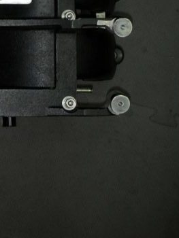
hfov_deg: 17.9
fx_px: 551
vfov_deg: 23.0
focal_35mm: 80
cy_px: -23
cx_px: -14
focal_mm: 5.8
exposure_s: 1/60.1
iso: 50
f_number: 3
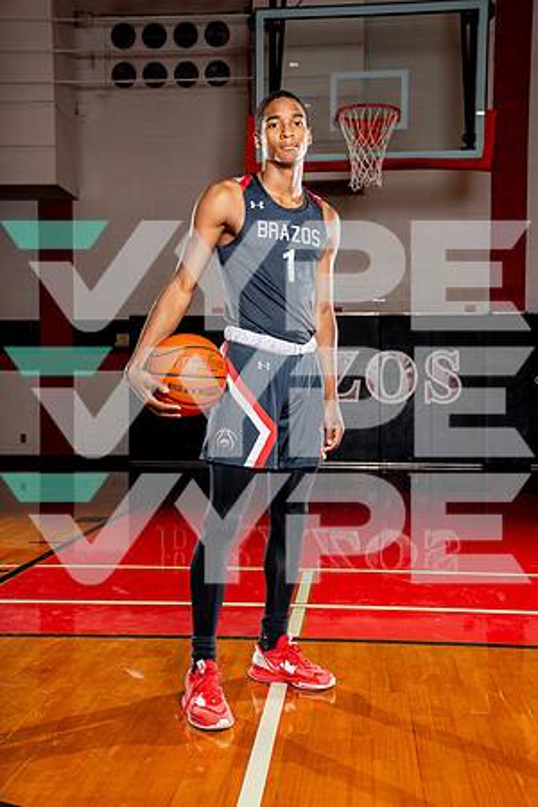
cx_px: 269
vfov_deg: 41.9
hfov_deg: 28.6
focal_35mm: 47
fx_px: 1054
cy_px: 404
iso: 100
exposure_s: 1/250
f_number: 5.6
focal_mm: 47
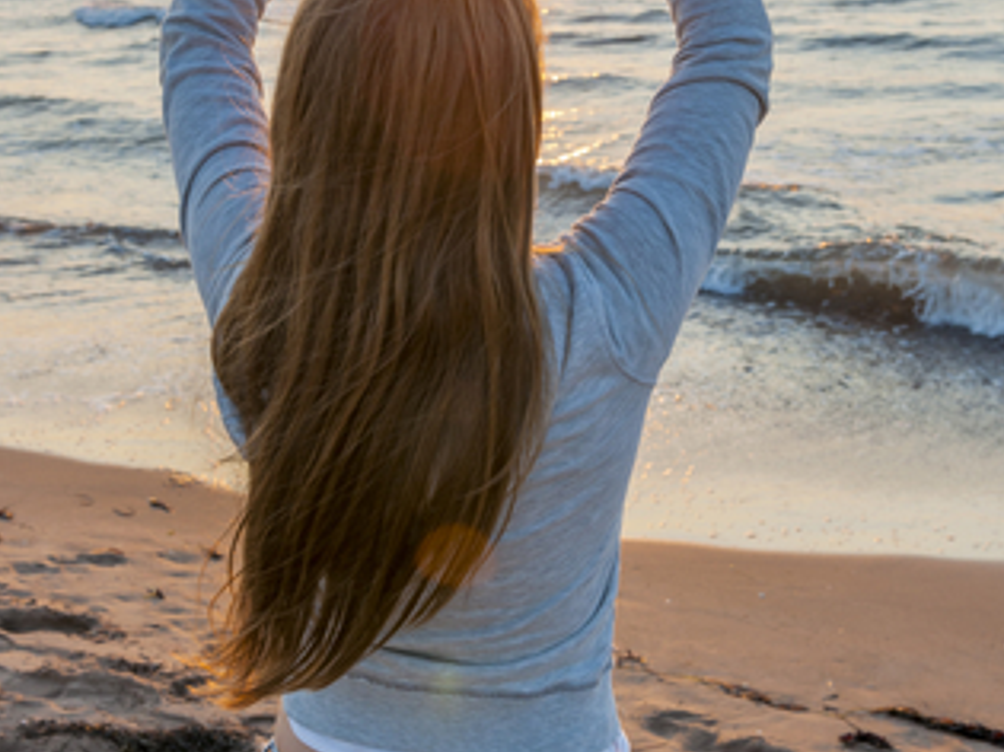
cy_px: 233
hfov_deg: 34.9
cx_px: 477
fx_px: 1595
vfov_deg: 26.3
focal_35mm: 55
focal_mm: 36
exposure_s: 1/125
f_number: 7.1
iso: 200
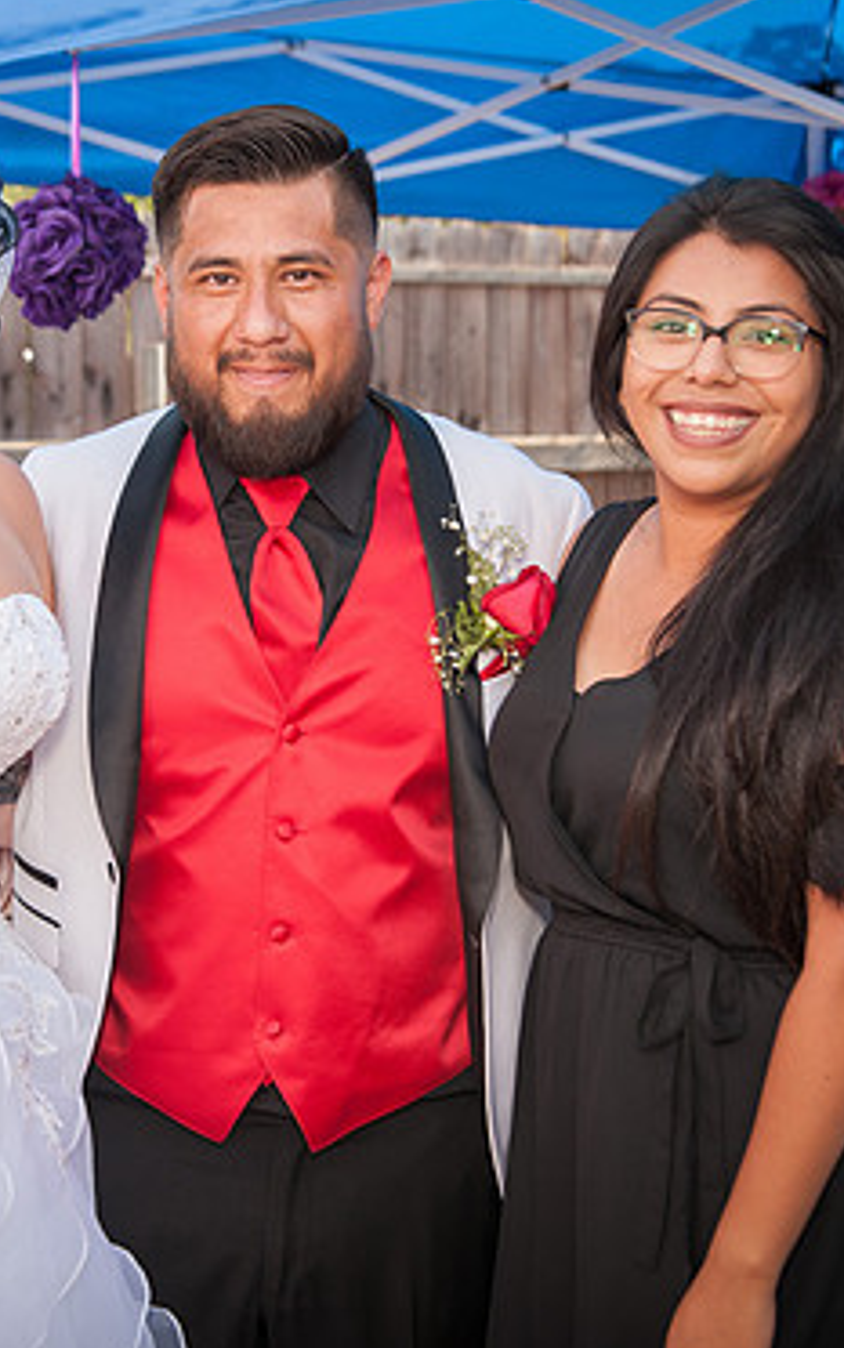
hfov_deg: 17.8
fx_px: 2682
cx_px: 199
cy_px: 674
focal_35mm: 73
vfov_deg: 28.2
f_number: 5
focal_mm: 46
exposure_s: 1/400
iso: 200
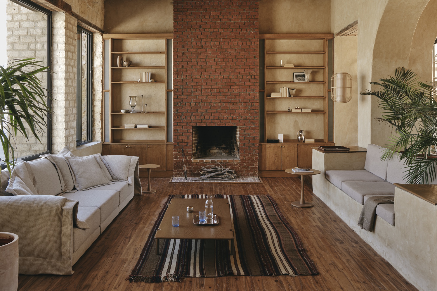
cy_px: 146
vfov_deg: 41.1
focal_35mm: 32
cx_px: 218
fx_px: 388
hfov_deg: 58.7
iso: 125
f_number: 9
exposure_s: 1/13
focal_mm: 21.3
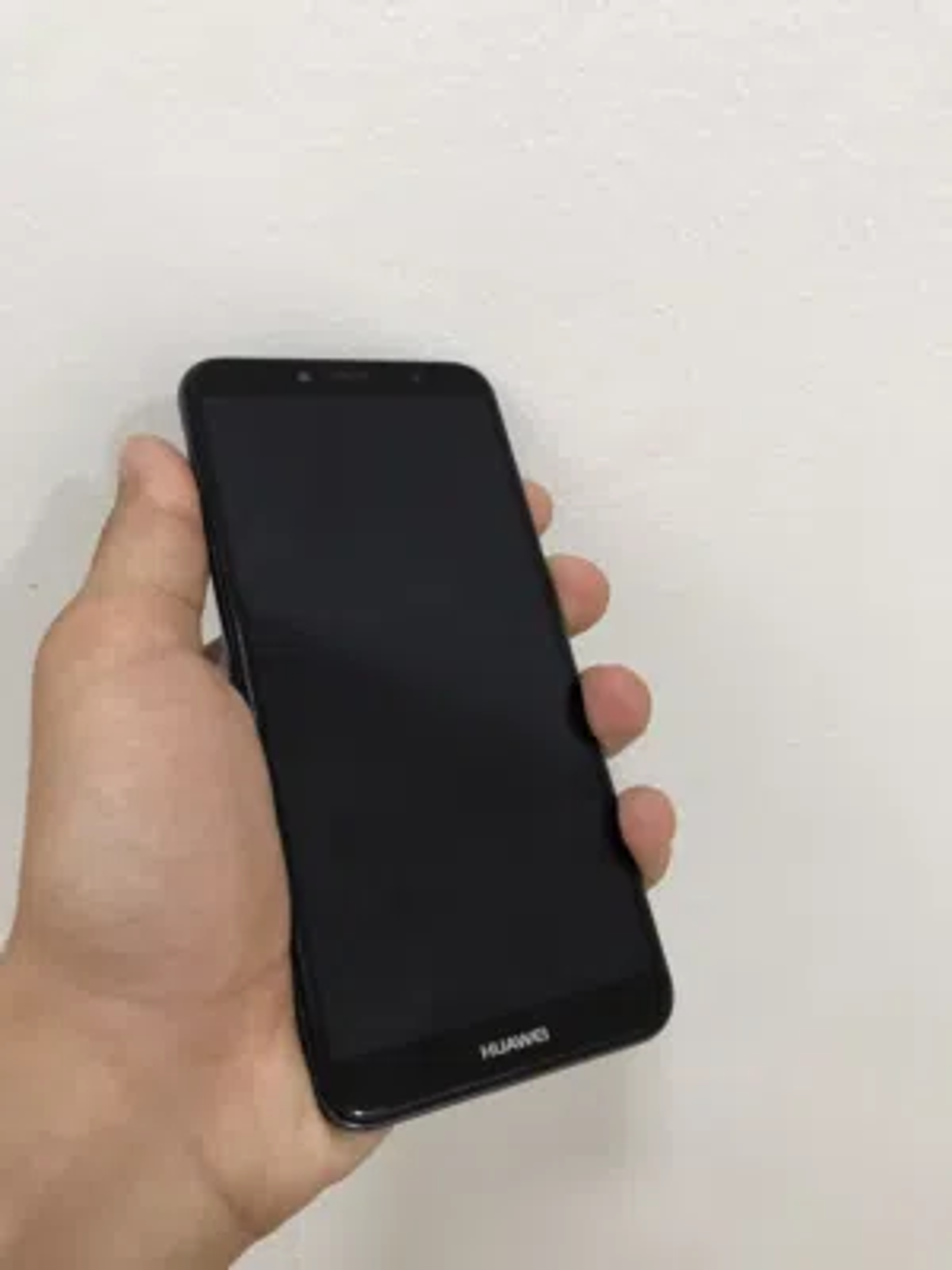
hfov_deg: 49.7
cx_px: 476
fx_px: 1027
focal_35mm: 28
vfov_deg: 63.4
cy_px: 635
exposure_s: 1/17
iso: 64
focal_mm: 3.99
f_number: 1.8
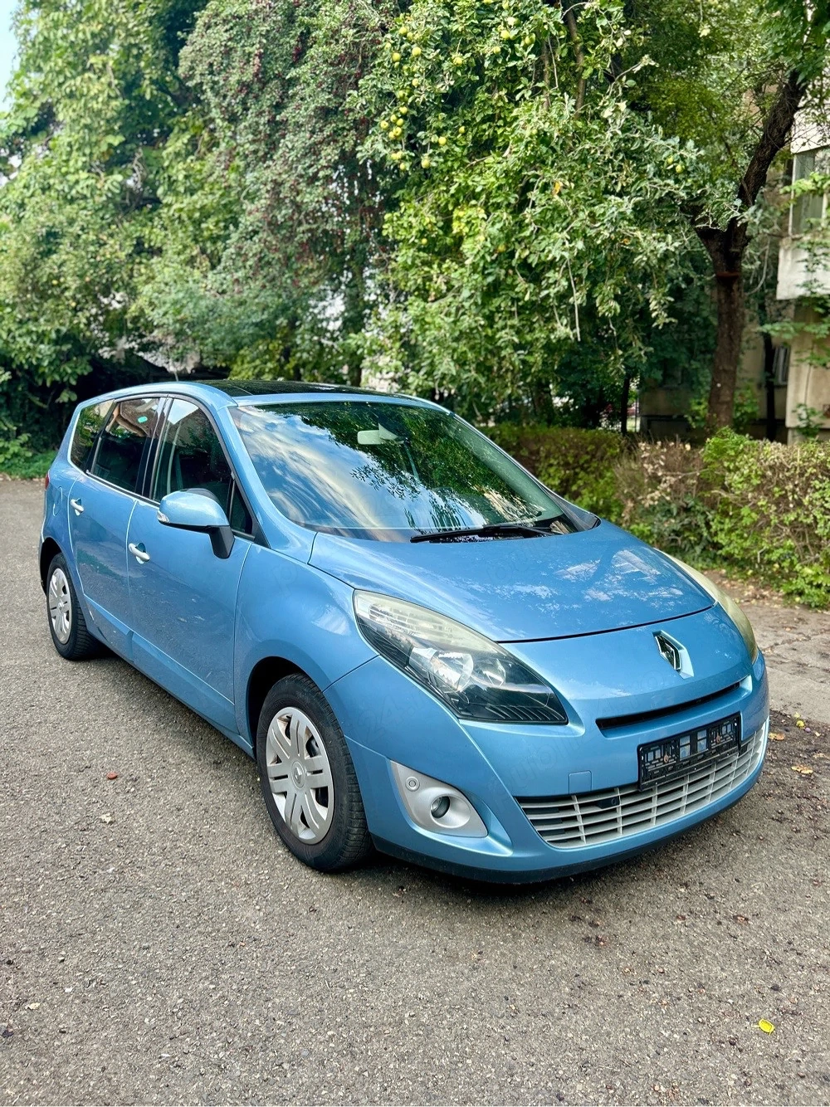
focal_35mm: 26
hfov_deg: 53.0
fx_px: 831
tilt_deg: -10.9
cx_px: 415
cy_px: 554
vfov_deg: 67.3
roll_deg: +0.6
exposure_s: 1/126
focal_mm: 5.7
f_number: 1.5
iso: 32
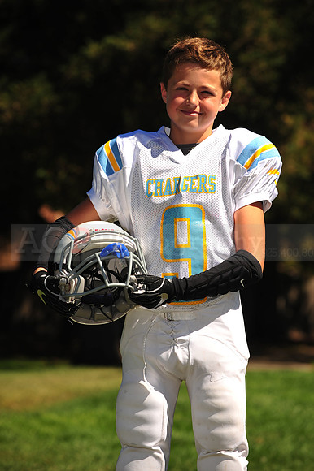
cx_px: 157
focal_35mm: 140
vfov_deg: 14.7
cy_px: 236
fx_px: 1834
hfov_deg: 9.8
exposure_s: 1/800
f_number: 5
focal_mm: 140
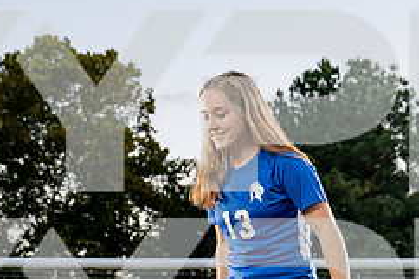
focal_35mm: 100
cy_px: 311
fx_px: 1163
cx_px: 173
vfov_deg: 13.4
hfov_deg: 20.4
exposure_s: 1/250
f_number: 4
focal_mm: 40
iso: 800
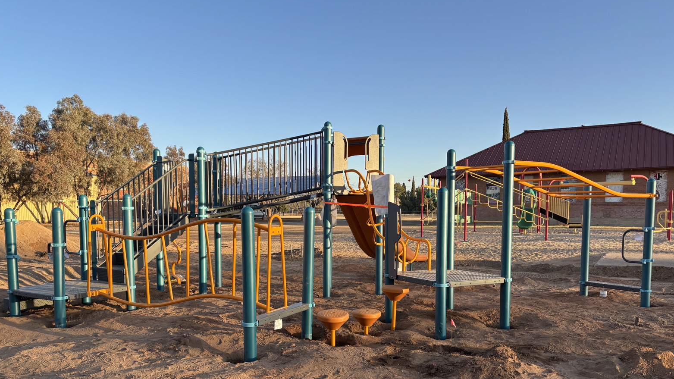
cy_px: 247
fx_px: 518
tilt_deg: -5.3
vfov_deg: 39.8
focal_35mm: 29
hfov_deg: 66.1
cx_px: 335
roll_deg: -0.3
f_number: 1.6
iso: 50
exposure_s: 1/872
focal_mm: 5.96
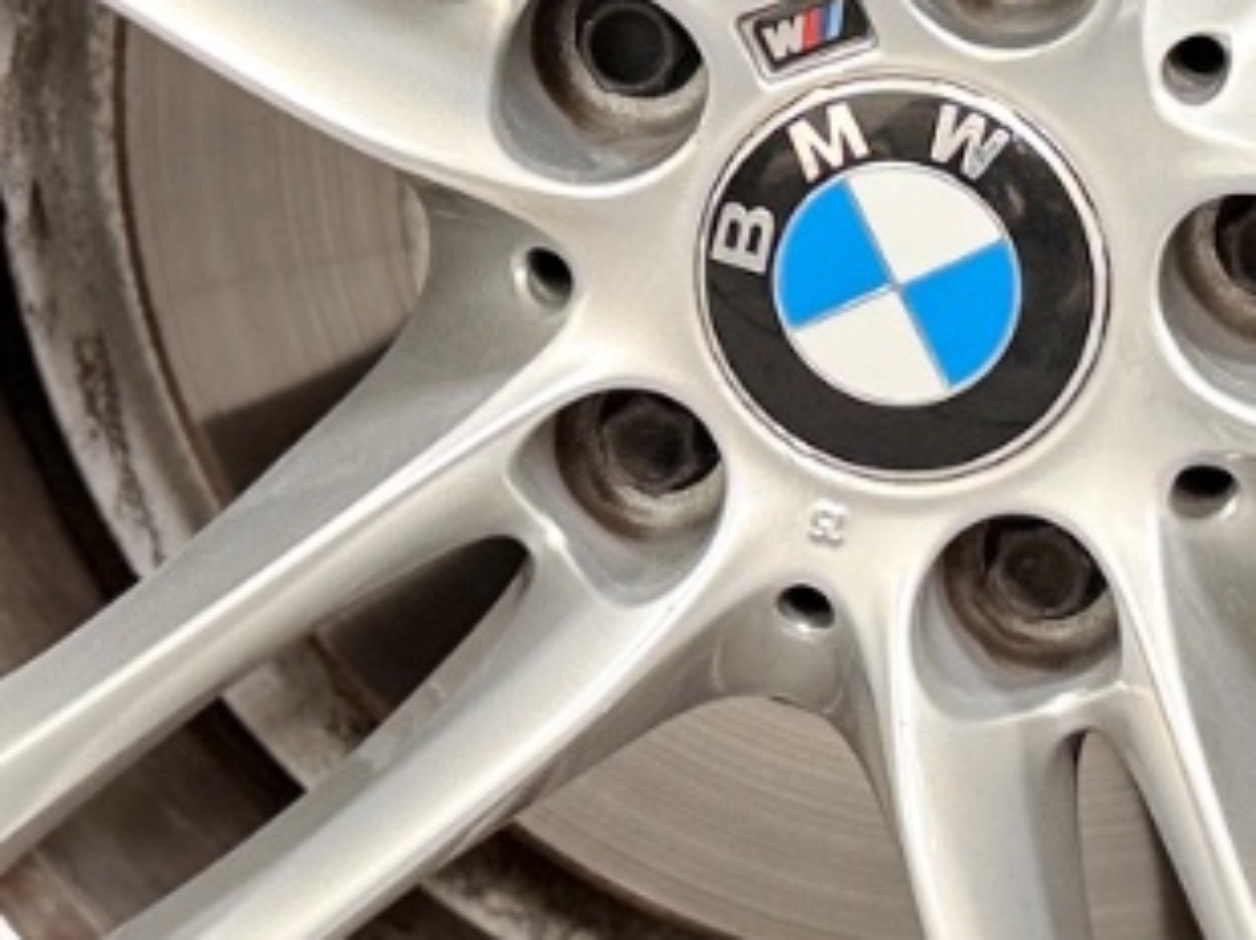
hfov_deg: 15.9
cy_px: 101
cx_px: 887
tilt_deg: -16.1
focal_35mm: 124
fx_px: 4496
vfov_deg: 11.9
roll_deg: -0.6
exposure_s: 1/50
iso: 250
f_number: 1.78
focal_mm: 6.76
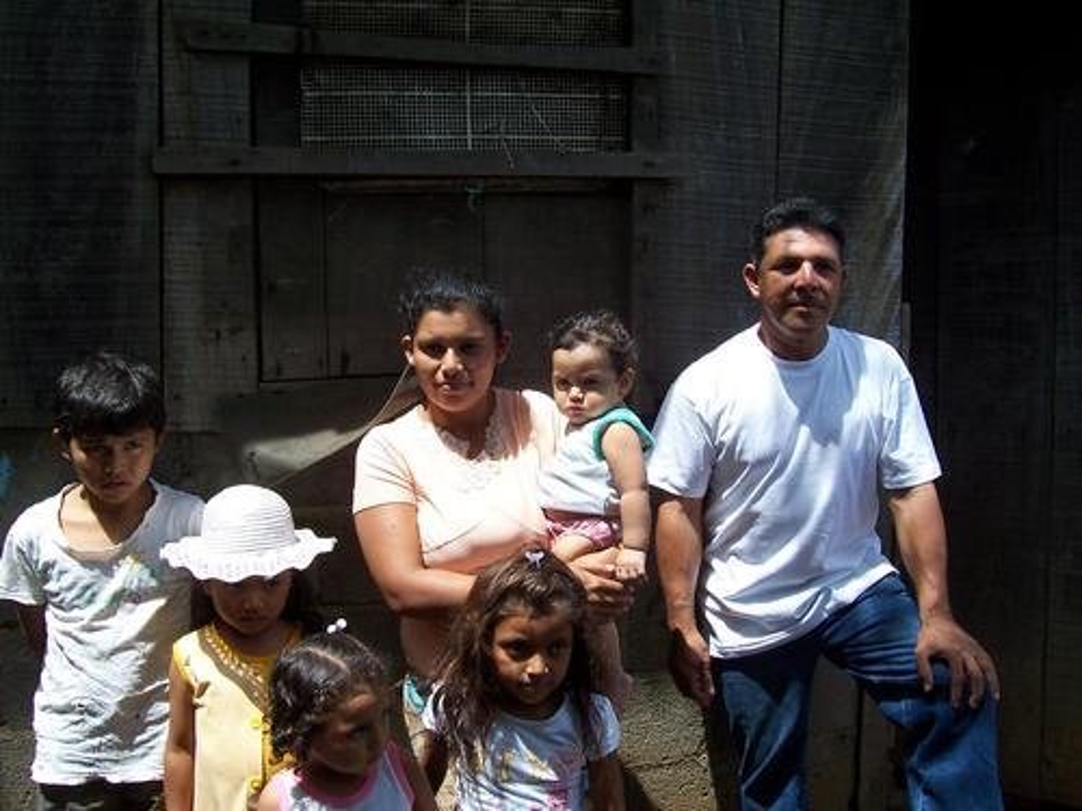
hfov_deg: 54.0
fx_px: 1063
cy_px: 406
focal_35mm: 34
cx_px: 541
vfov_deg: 41.8
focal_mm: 5.6
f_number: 5.6
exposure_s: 1/250
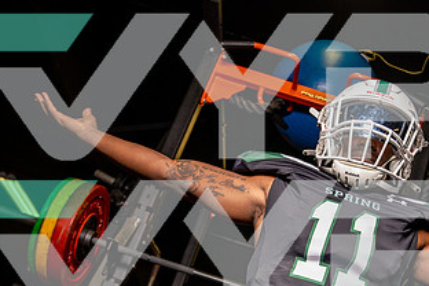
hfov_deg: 37.5
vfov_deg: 25.3
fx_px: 620
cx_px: 304
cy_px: 254
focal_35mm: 52
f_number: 4.5
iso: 320
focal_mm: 28
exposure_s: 1/500
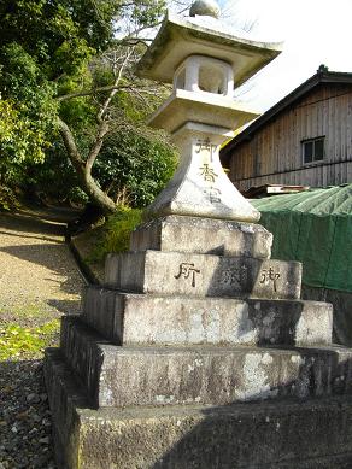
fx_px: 434
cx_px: 176
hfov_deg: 44.2
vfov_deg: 56.8
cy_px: 234
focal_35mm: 32
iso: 100
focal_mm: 5.7
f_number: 5.5
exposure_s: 1/160
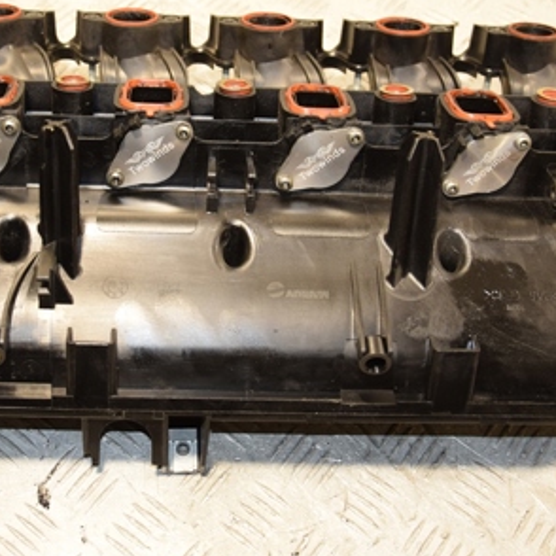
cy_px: 199
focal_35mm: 61
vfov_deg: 28.0
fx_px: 1108
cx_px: 210
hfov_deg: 28.1
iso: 800
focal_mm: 22
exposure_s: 1/160
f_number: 5
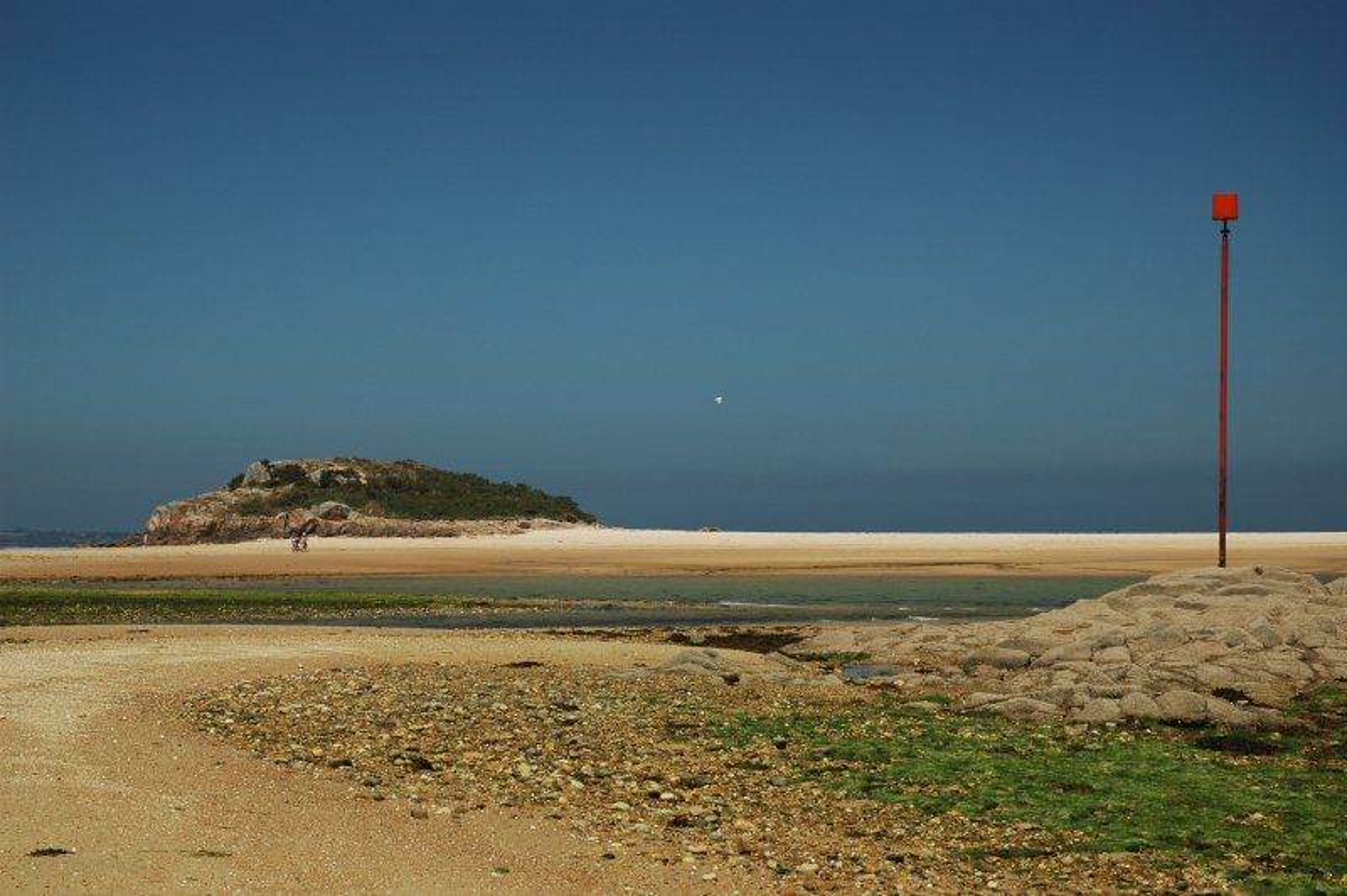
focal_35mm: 66
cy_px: 448
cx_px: 674
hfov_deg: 30.5
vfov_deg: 20.6
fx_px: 2467
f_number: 7.1
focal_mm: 44
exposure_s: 1/250
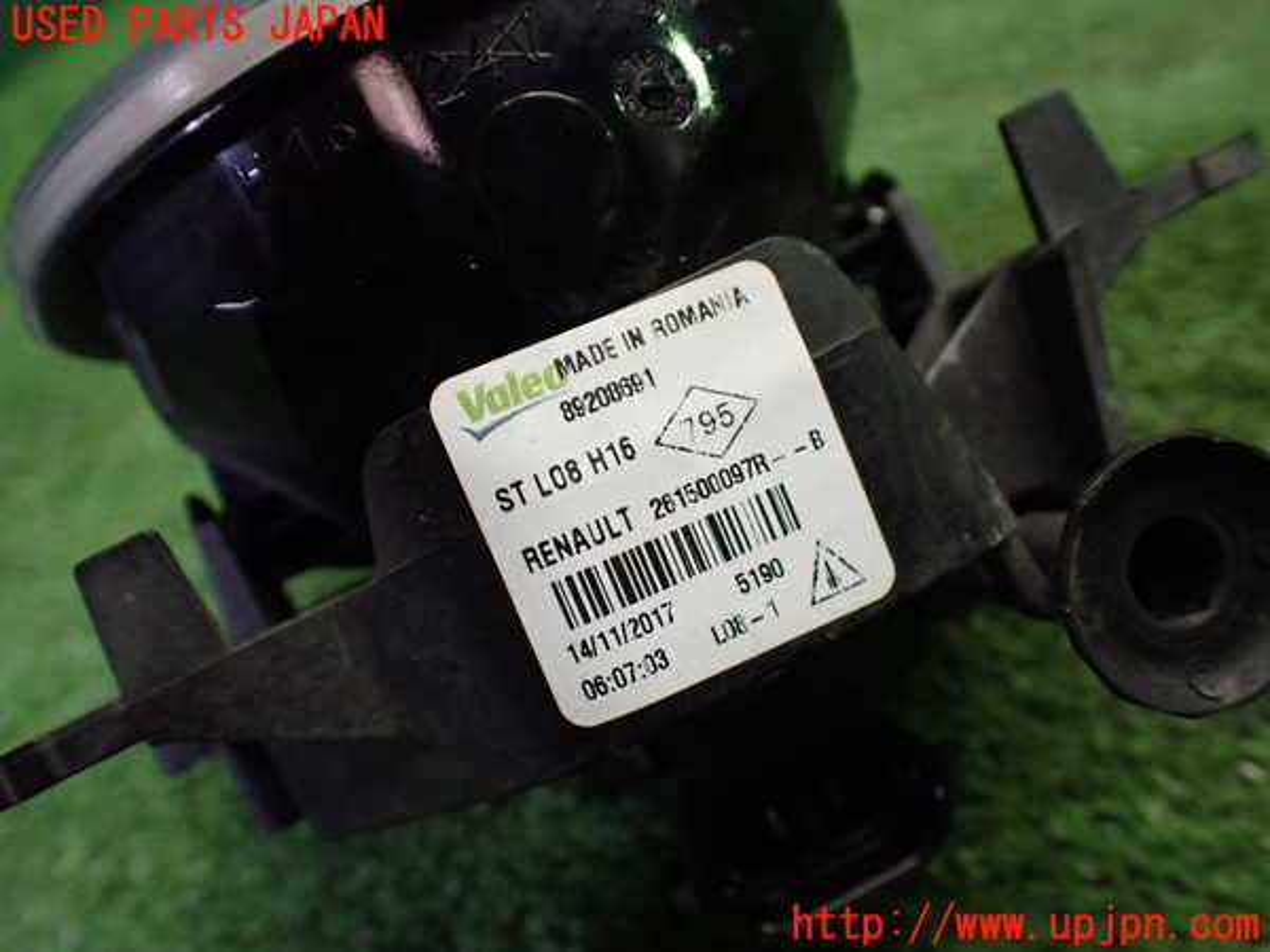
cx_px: 635
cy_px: 476
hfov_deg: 60.0
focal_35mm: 30
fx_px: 1101
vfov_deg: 46.8
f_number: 2.3
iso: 500
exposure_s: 1/125
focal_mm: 5.4
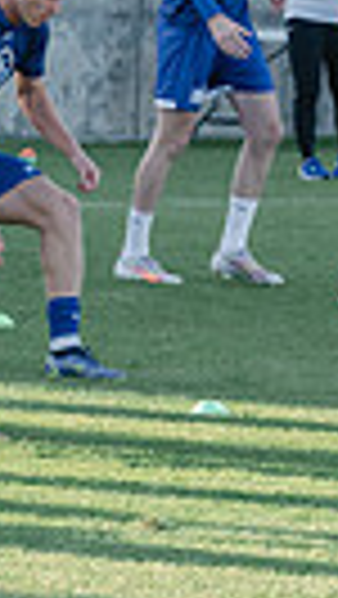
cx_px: -852
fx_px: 7427
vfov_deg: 4.6
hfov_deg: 2.6
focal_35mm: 467
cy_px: 115
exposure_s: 1/1000
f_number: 6.3
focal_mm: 102
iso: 1250
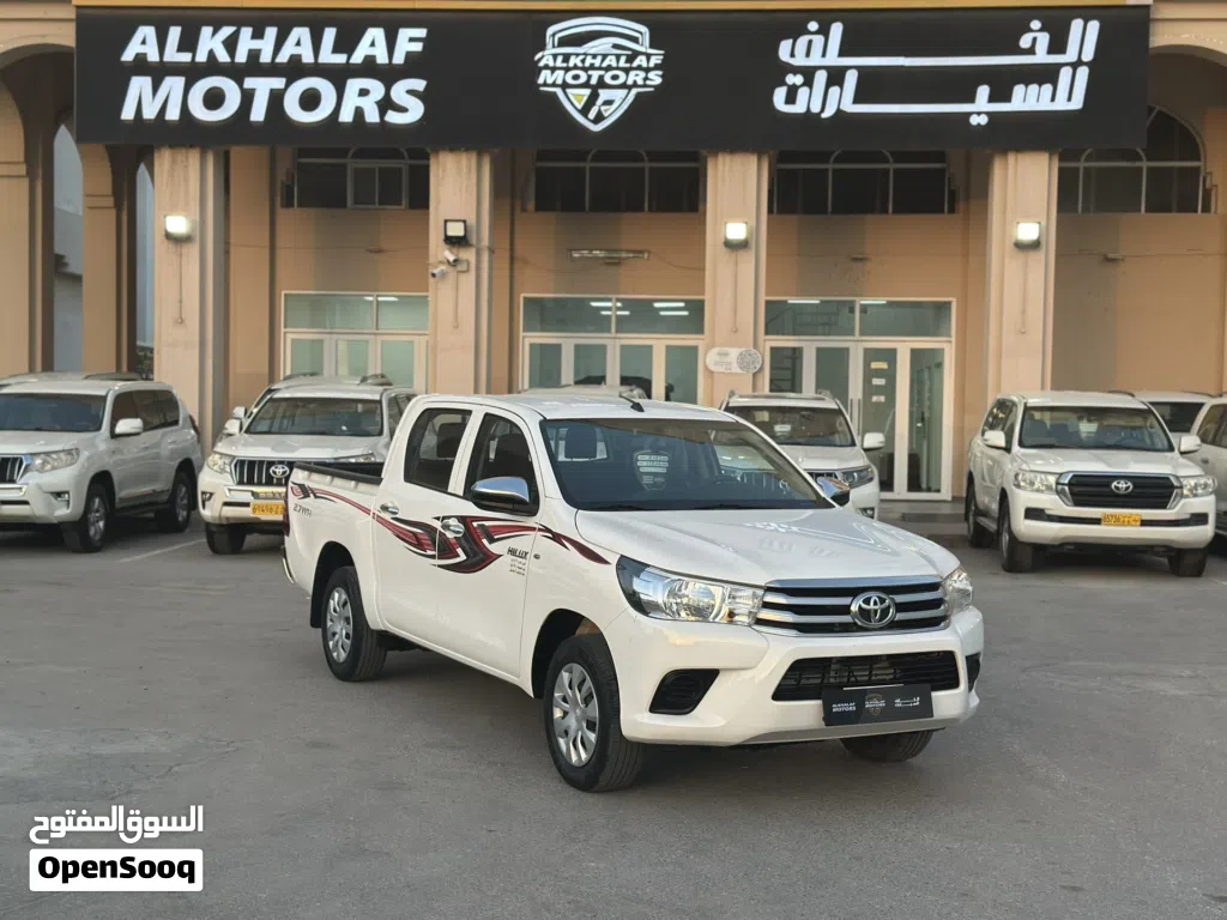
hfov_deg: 39.7
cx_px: 614
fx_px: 1701
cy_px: 460
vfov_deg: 30.3
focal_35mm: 48
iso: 80
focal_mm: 6.86
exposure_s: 1/484
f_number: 1.78
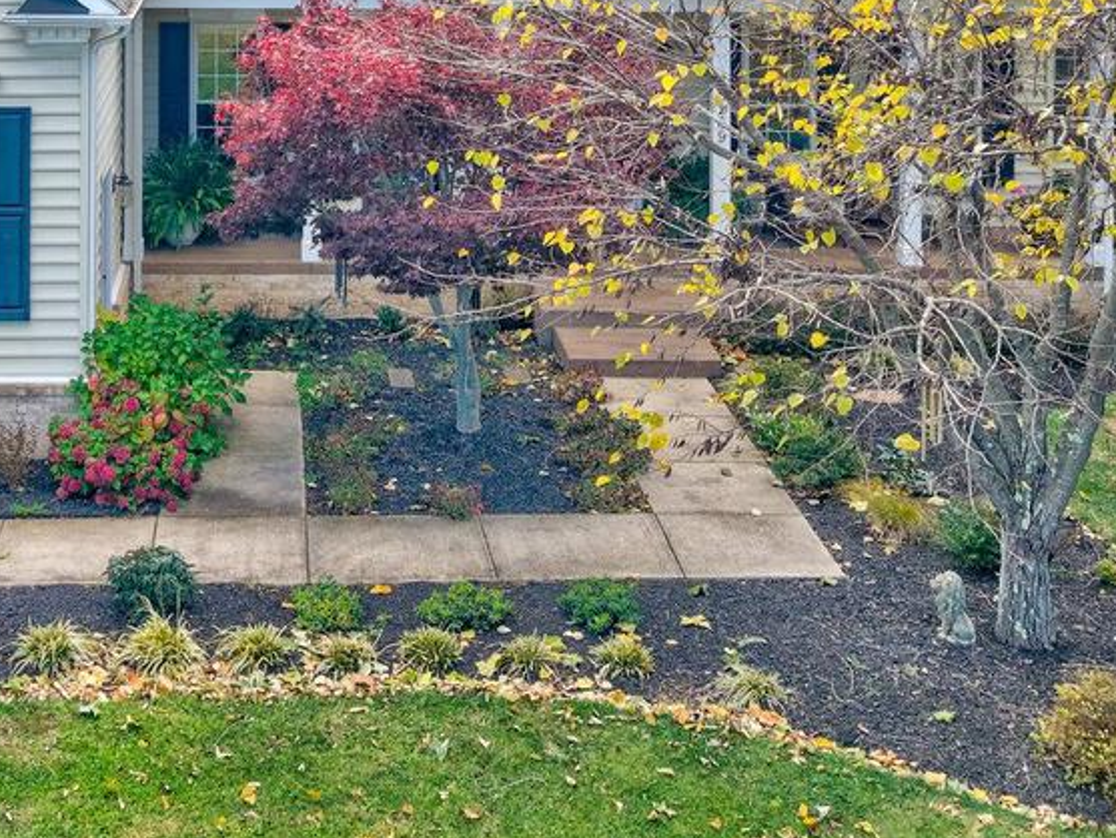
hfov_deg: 30.6
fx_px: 1999
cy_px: -160
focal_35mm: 62
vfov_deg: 21.9
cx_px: 256
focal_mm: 8.7
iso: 200
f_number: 1.8
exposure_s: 1/1250
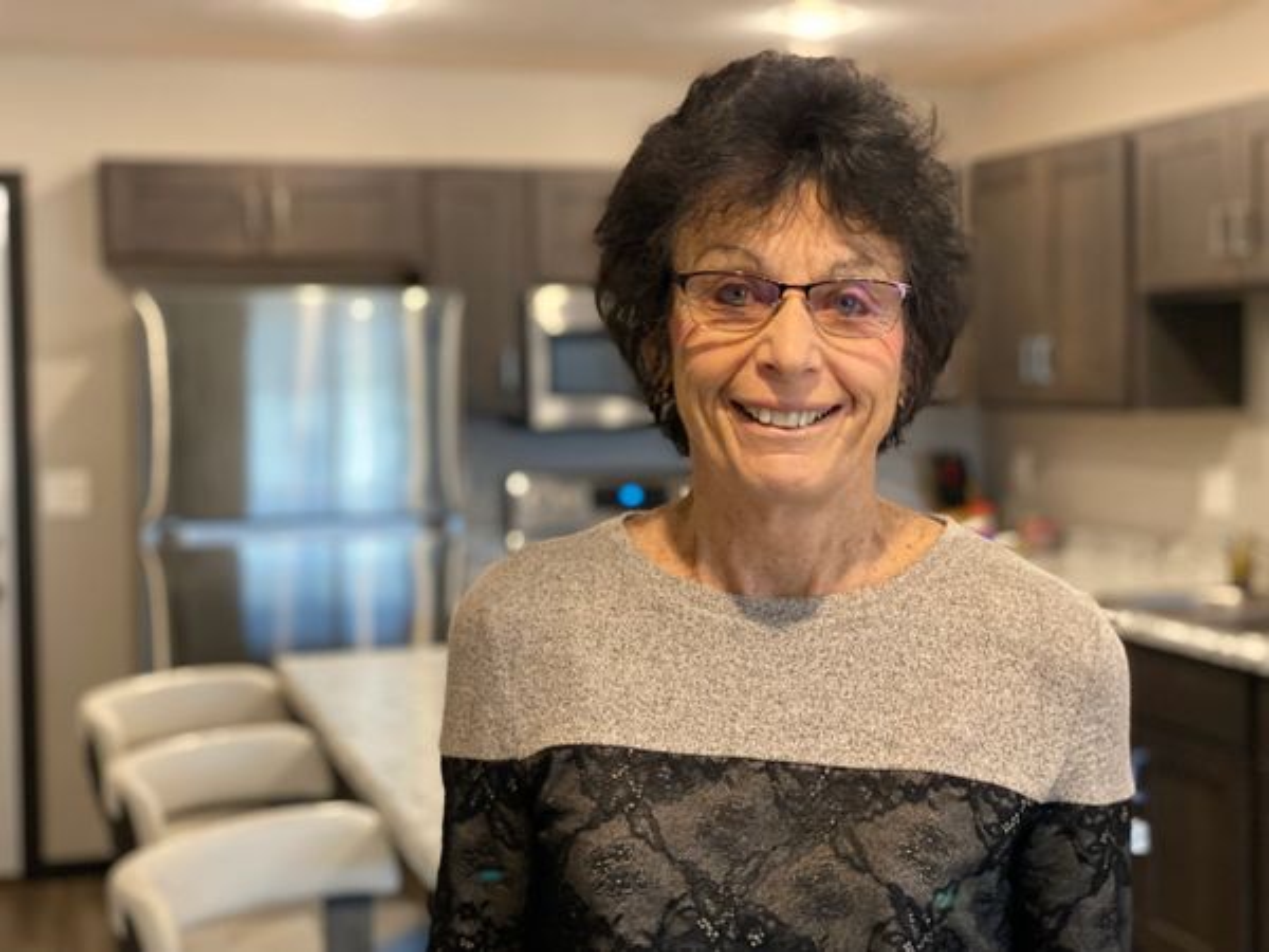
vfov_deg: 28.0
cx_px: 634
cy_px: 476
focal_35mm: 52
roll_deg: +0.4
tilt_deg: -2.8
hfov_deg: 36.8
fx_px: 1906
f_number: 2
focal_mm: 6
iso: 320
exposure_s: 1/40
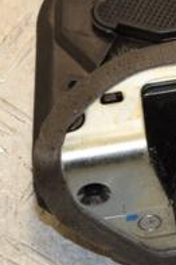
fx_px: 1947
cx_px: 228
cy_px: 38
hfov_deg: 5.2
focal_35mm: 265
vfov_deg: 7.8
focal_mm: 58
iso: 800
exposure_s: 1/200
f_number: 8
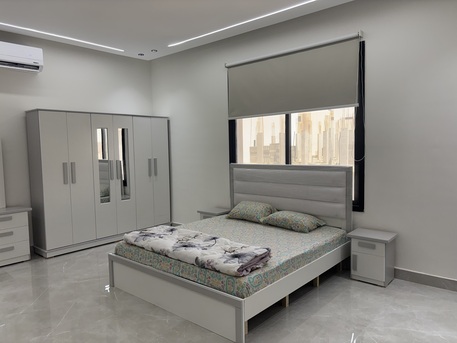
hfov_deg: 67.3
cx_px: 228
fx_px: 343
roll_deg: +0.2
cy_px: 172
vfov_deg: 53.1
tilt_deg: -5.3
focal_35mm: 26
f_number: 1.6
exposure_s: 1/145
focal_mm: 5.96
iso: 64
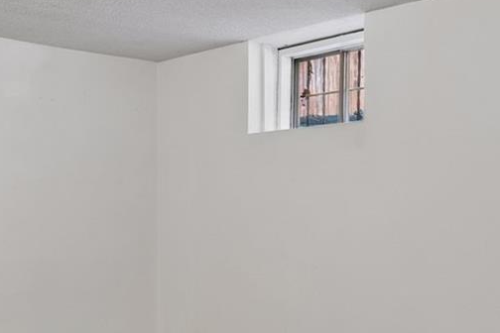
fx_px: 750
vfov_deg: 24.8
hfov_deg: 36.5
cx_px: 170
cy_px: 245
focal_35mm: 54
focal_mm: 17
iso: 400
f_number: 9
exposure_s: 1/6
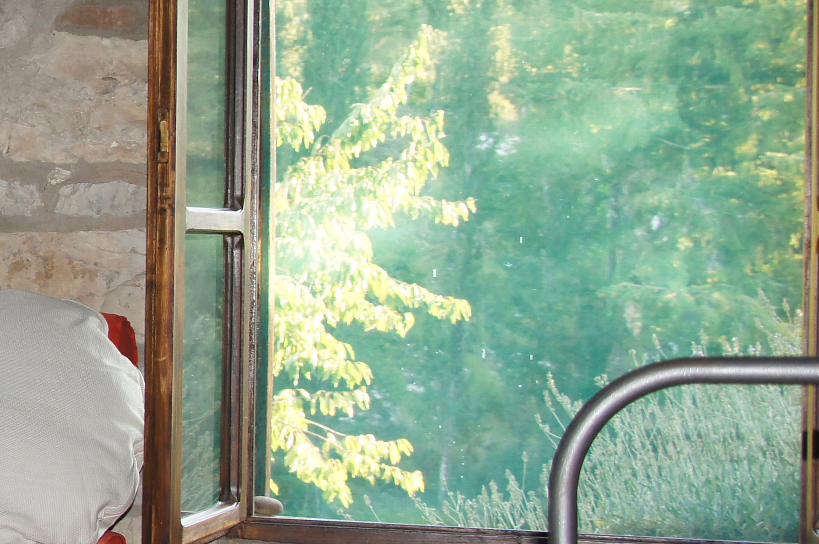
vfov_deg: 14.5
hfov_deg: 19.9
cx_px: -259
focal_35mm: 94
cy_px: 262
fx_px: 2136
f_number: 4
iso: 400
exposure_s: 1/60
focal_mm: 22
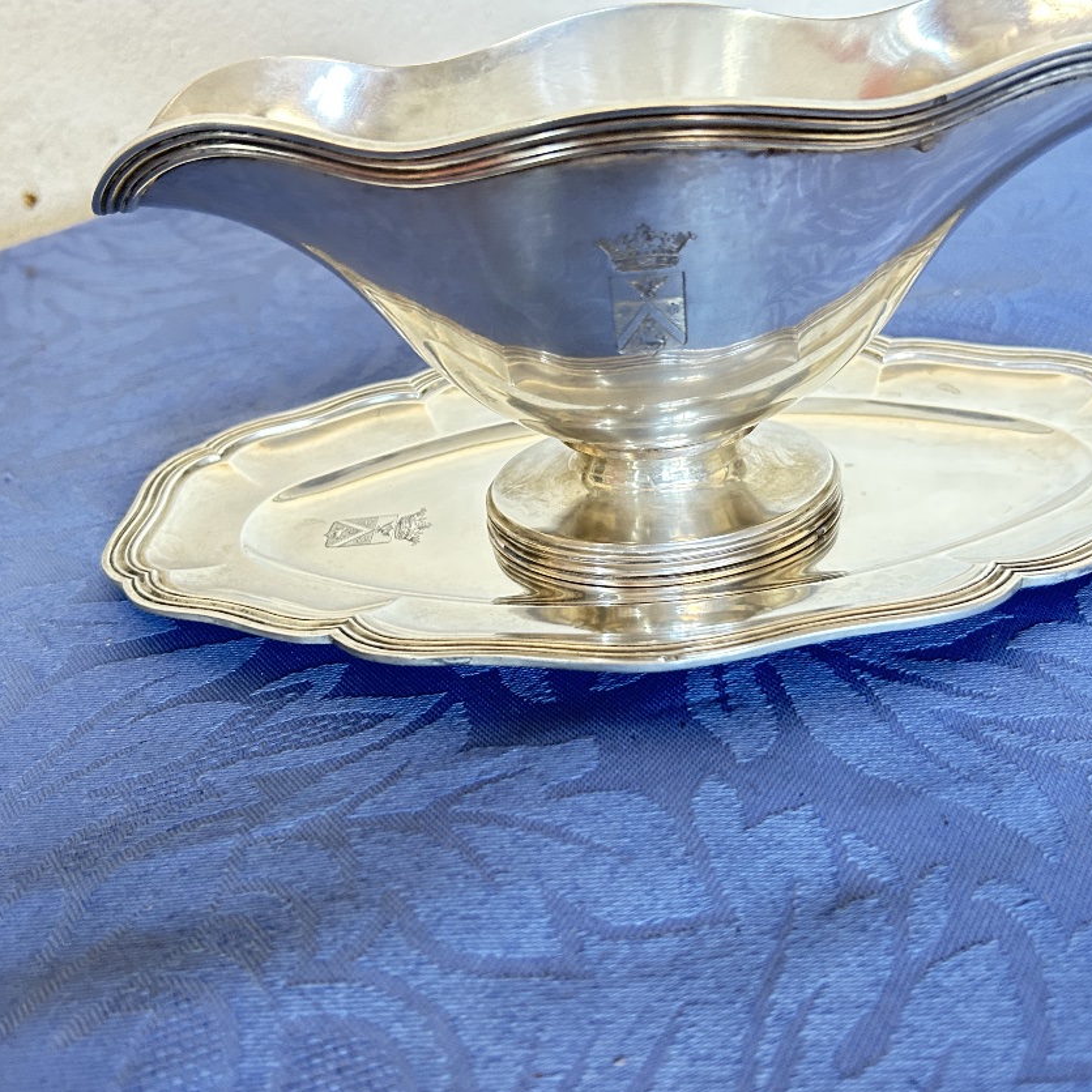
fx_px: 1178
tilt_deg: -34.5
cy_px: 567
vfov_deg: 49.7
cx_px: 573
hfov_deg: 49.7
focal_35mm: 33
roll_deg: +7.8
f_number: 1.5
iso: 320
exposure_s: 1/60
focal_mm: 5.7
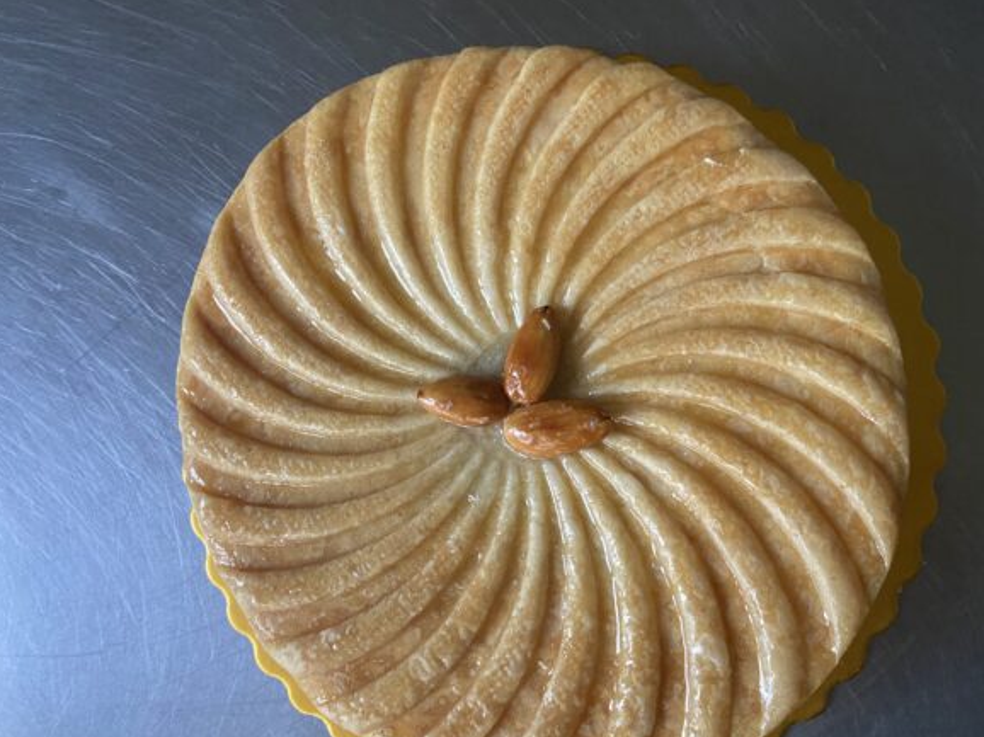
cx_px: 530
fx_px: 852
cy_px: 388
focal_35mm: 30
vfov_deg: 46.7
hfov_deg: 59.9
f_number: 1.8
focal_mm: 4.25
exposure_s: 1/60
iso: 400
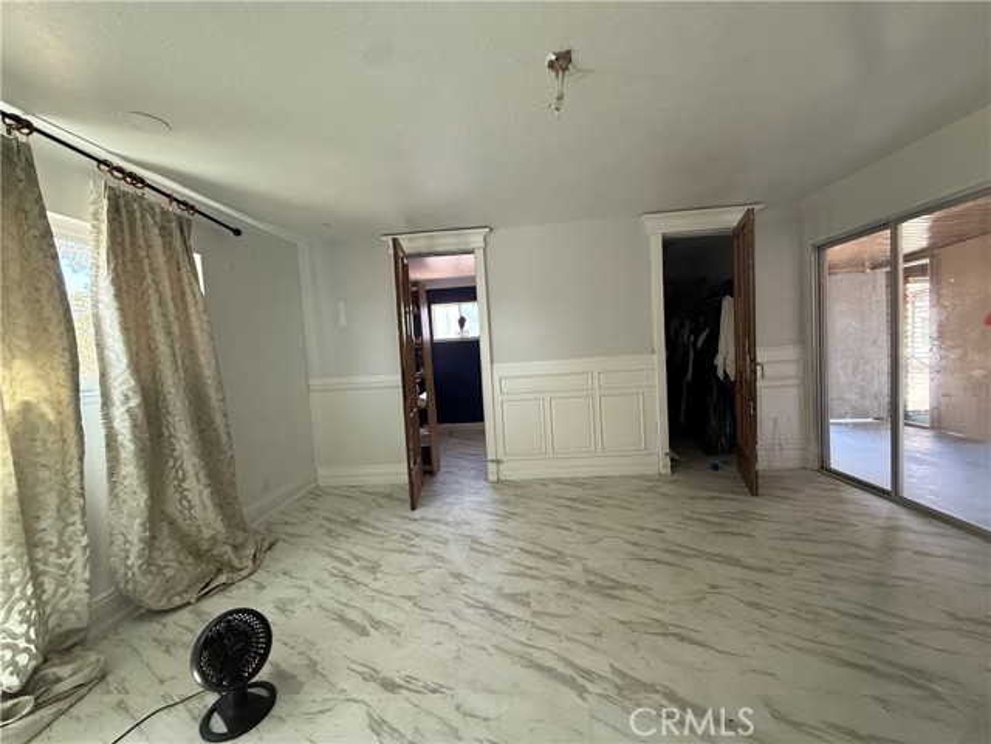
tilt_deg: -2.6
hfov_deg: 102.1
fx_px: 401
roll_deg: +3.3
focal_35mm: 14
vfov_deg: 85.7
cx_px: 496
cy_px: 372
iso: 400
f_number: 2.2
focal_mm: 2.22
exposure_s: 1/78
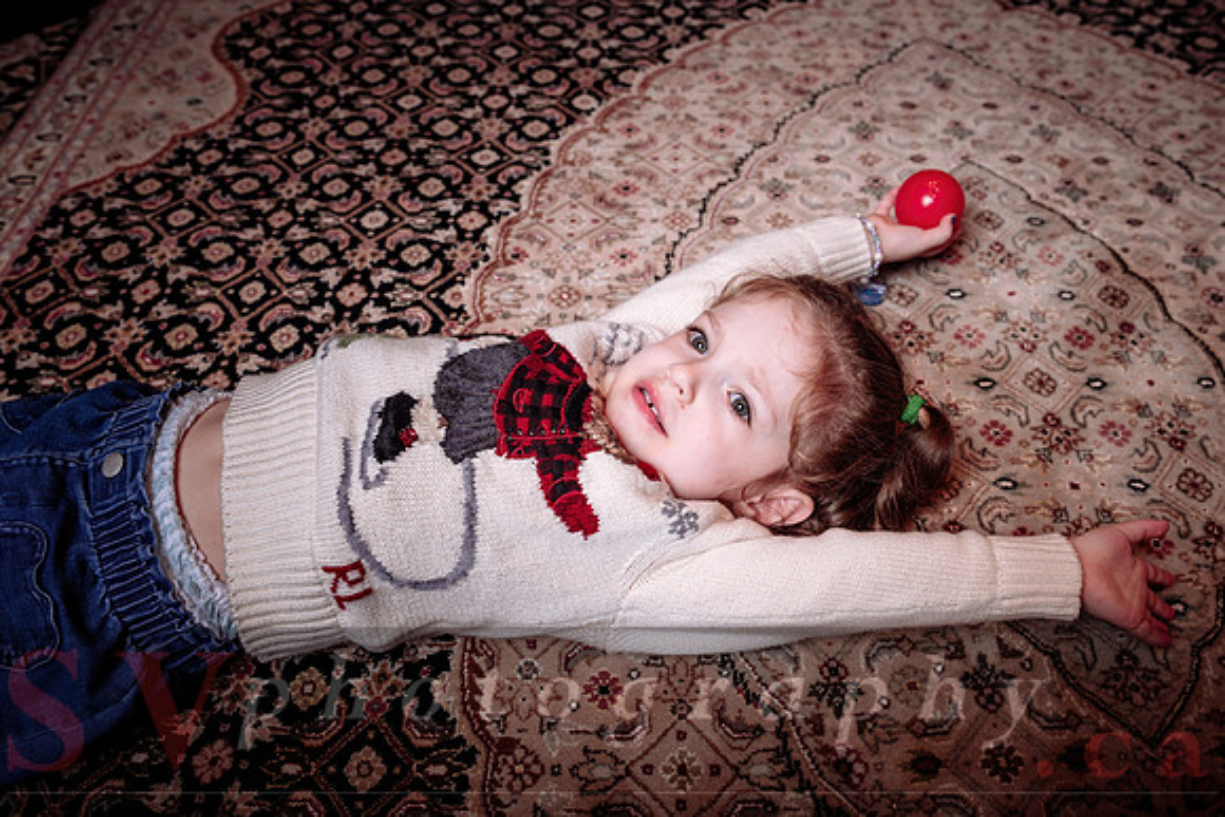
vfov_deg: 46.4
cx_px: 612
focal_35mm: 28
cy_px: 408
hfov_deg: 65.5
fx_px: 953
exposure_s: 1/200
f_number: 4.5
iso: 500
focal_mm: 28
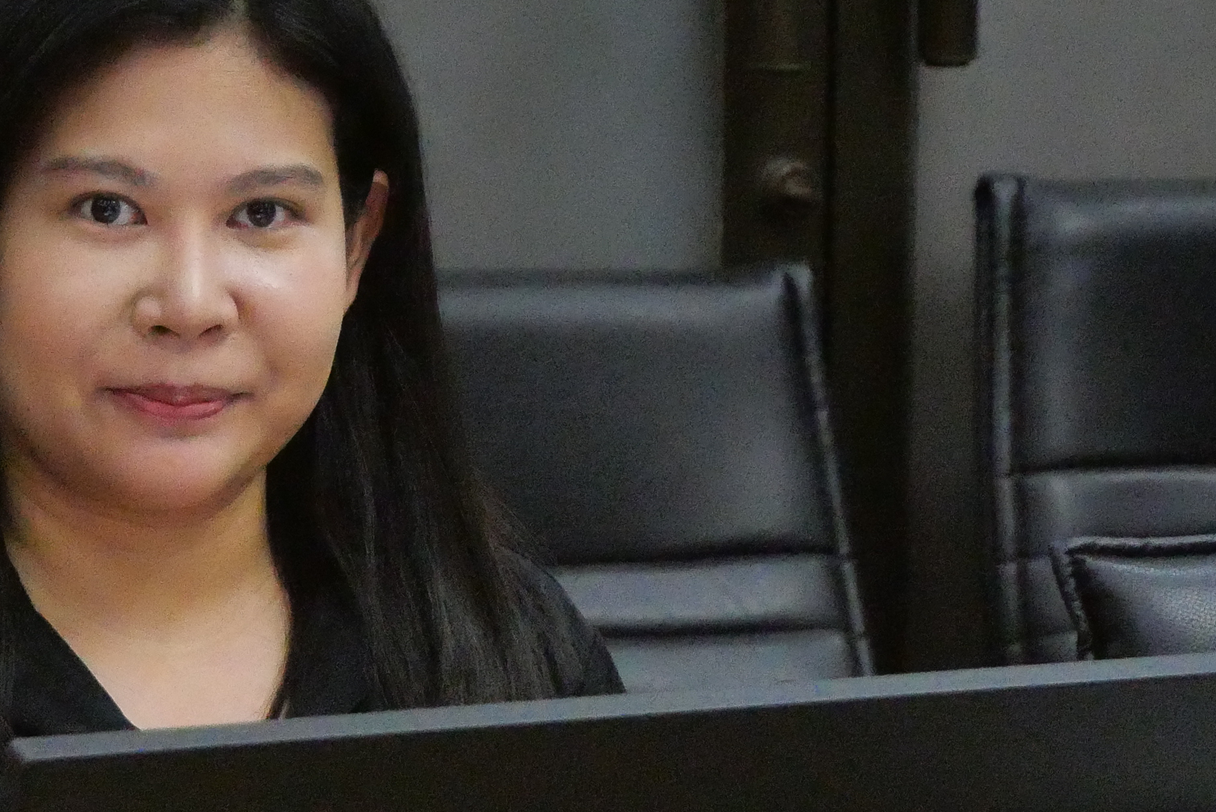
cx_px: 70
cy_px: 394
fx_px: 10308
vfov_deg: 4.5
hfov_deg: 6.7
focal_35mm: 305
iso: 6400
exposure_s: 1/200
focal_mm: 60
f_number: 5.6
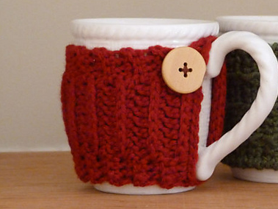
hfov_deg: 10.1
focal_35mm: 196
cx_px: 233
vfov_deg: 7.6
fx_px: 1574
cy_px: 69
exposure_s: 1/60
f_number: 3.5
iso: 800
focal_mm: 20.8
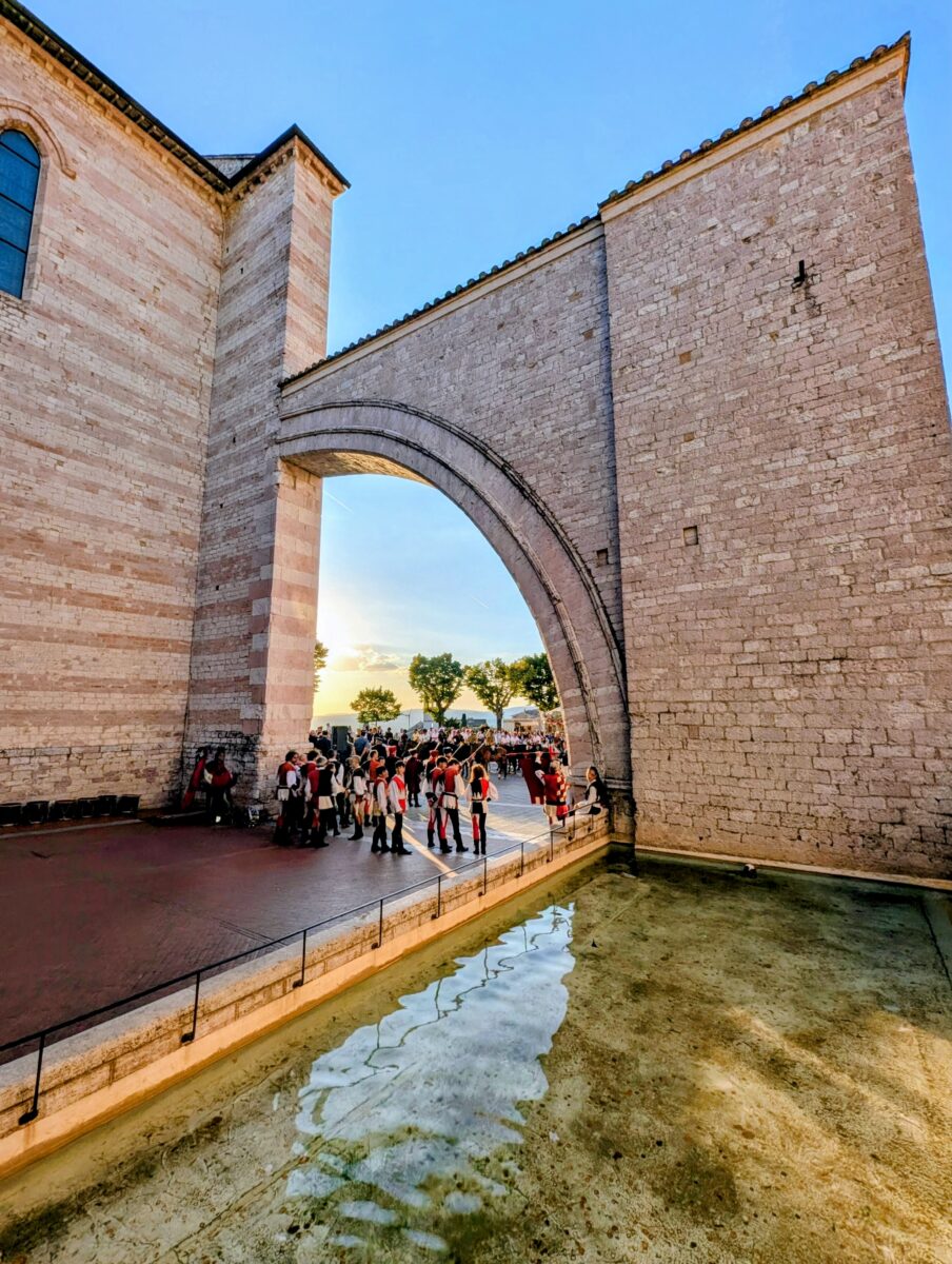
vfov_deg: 106.1
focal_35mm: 13
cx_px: 476
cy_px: 632
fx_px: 475
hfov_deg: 90.1
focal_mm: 1.95
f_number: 2.2
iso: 50
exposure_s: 1/2179
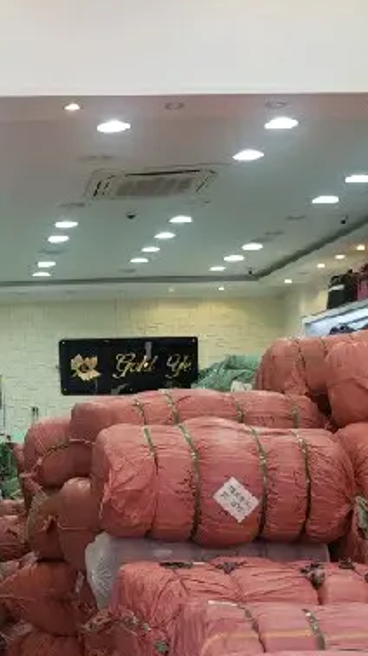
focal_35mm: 60
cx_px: -146
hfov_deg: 18.3
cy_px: 319
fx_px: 1043
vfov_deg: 34.9
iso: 64
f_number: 2.4
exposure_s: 1/60.2
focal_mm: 4.3
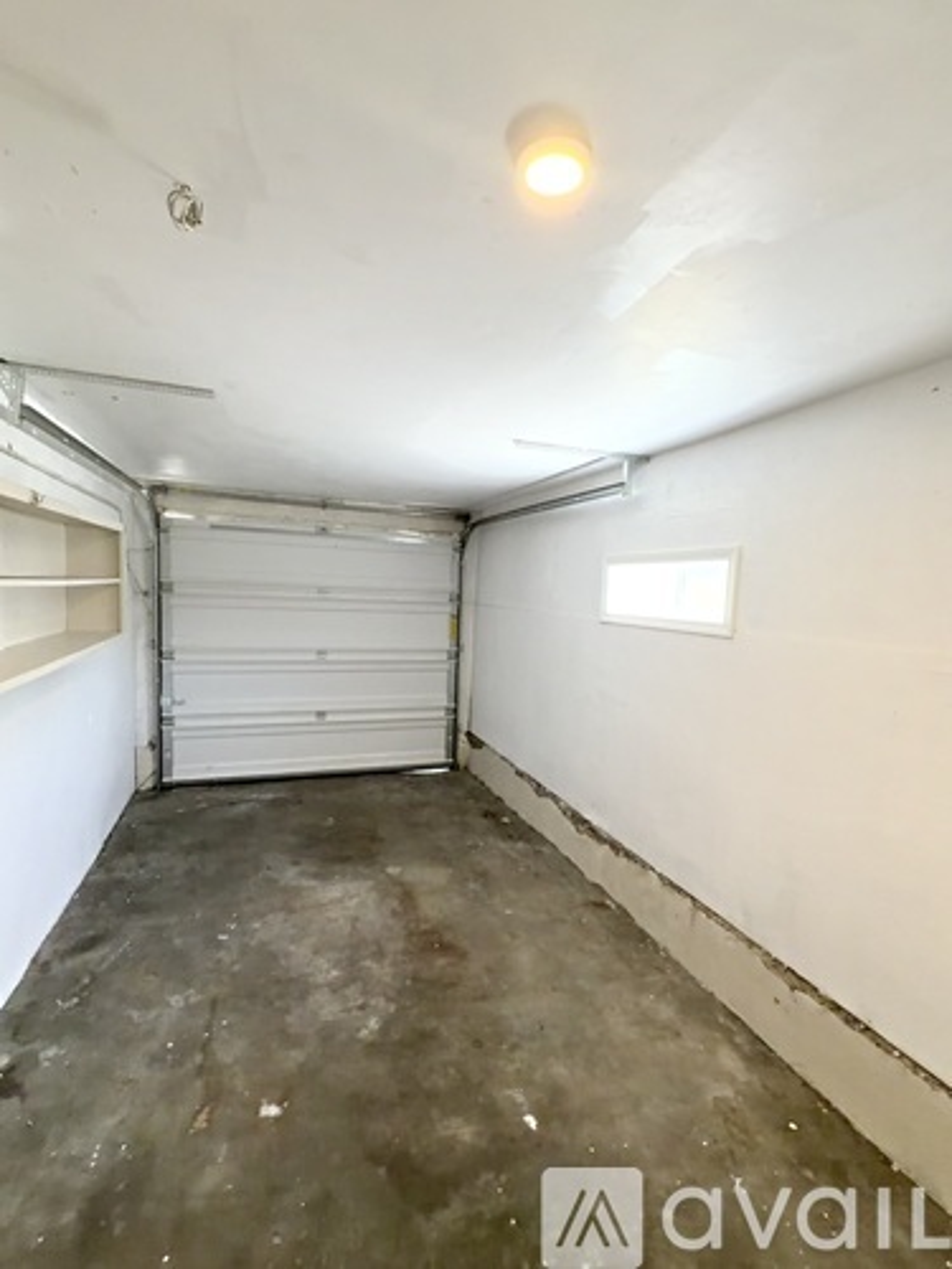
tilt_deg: -2.2
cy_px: 634
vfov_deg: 102.1
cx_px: 476
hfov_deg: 85.7
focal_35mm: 14
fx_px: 513
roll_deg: -2.9
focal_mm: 2.22
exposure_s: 1/60
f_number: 2.2
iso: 250
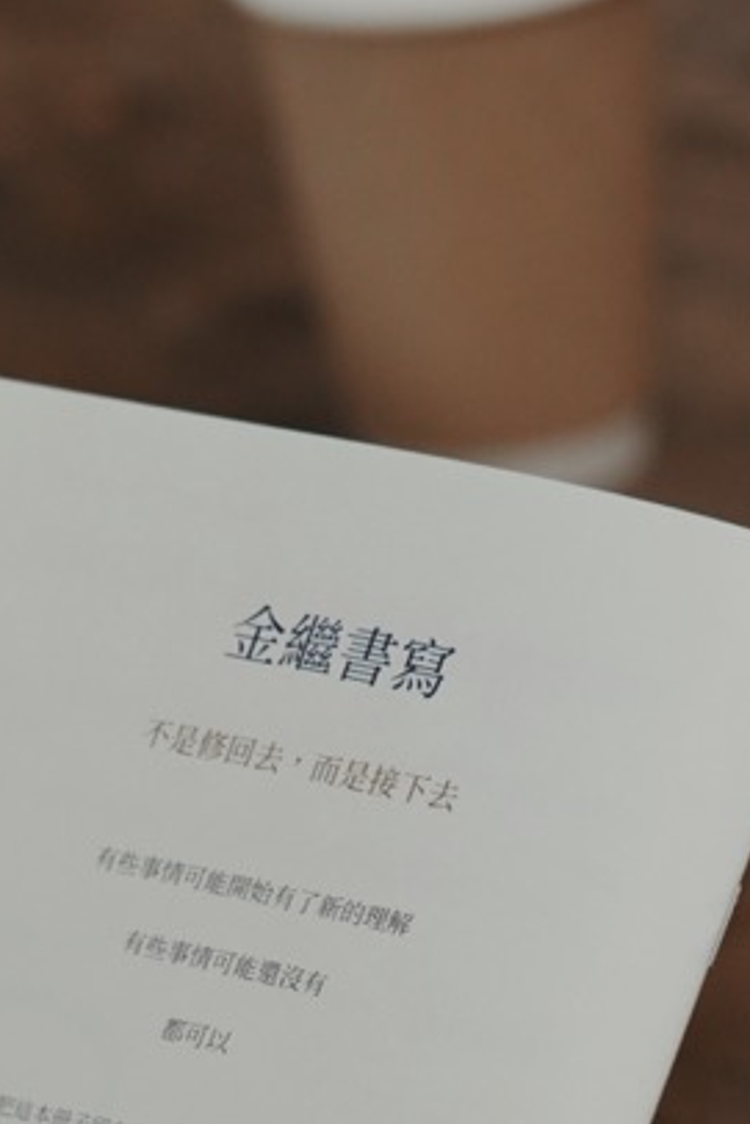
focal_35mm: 310
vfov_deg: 6.6
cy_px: 1545
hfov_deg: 4.4
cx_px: 504
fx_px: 9678
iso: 1600
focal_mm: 105
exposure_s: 1/200
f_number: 5.6
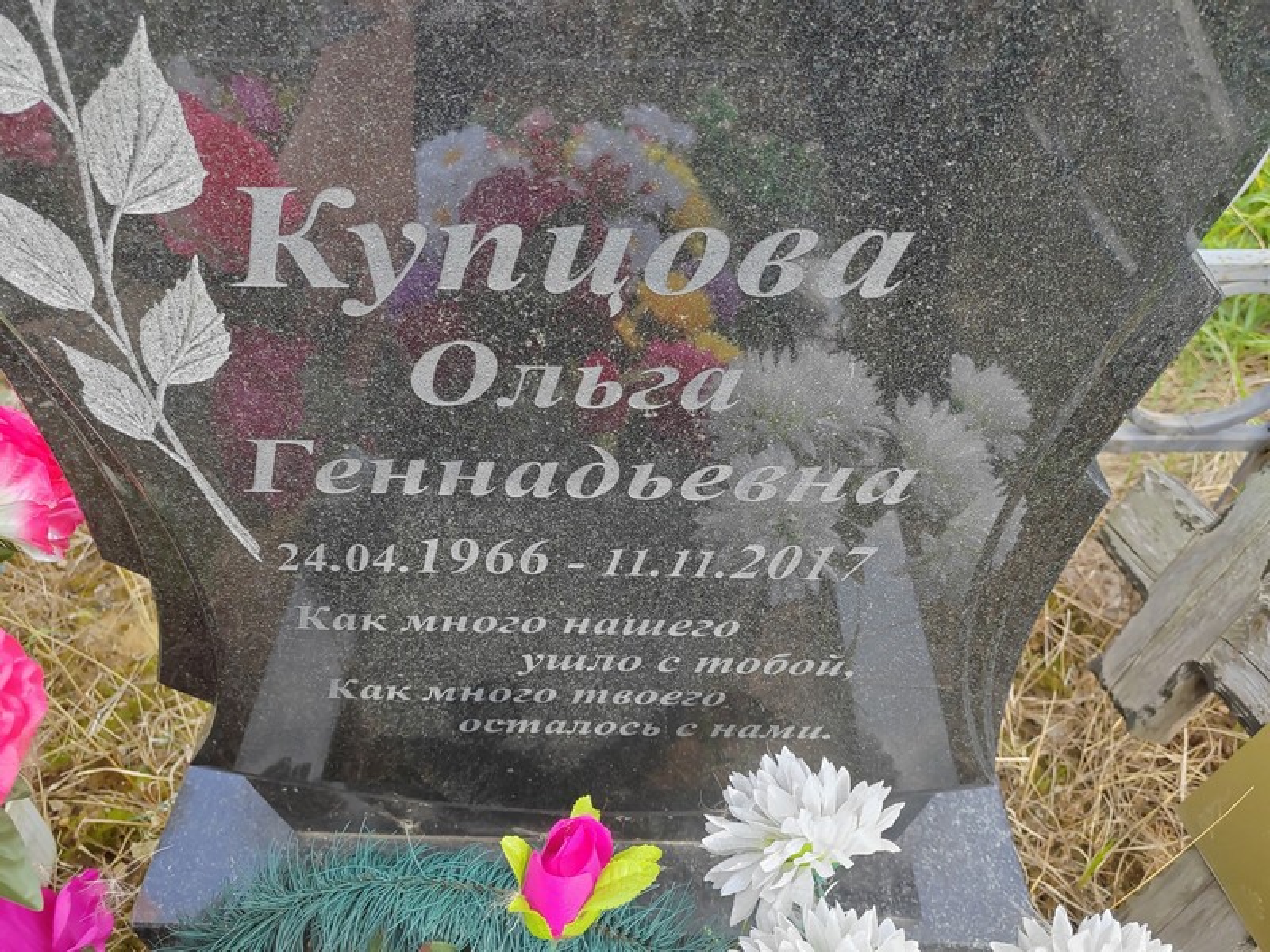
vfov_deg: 51.4
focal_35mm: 27
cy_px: 476
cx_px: 635
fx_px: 991
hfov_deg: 65.3
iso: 100
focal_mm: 5.52
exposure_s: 1/310
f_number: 1.9
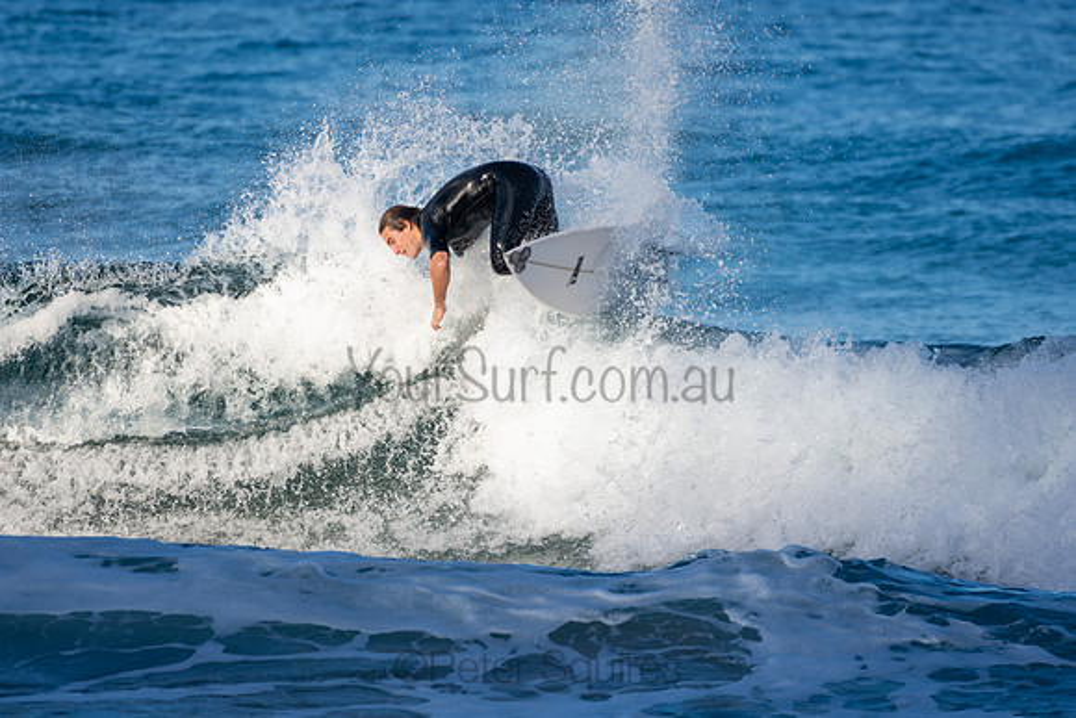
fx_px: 22421
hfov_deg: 2.7
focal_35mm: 750
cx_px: 538
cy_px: 359
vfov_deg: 1.8
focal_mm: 500
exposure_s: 1/1250
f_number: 5.6
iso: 250
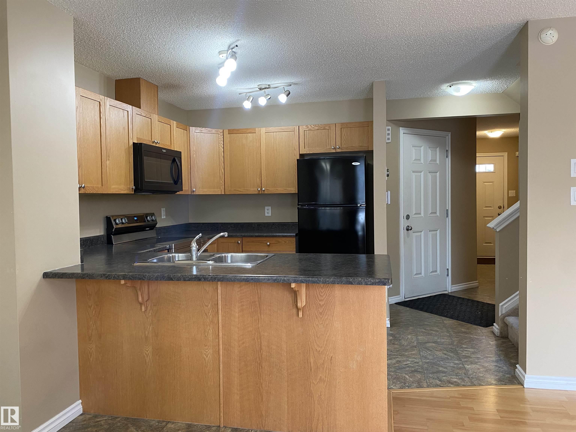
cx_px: 288
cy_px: 216
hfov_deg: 67.3
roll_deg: +1.4
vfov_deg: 53.1
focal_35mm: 26
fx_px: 433
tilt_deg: -3.2
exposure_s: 1/60
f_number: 1.8
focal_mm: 4.25
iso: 125
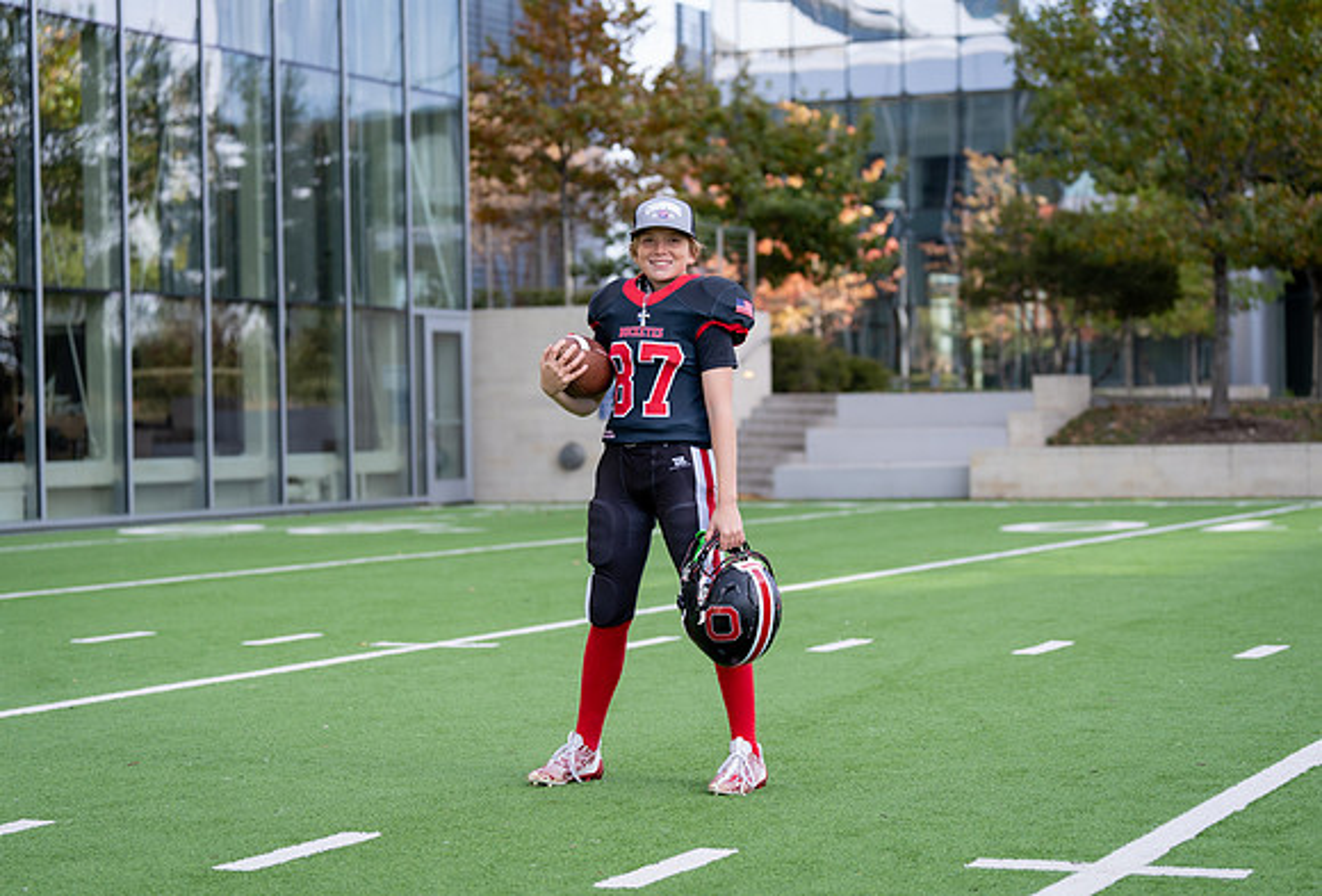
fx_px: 2884
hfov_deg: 25.8
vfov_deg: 17.7
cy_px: 443
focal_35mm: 78
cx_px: 681
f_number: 2.8
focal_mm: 70
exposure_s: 1/320
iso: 100
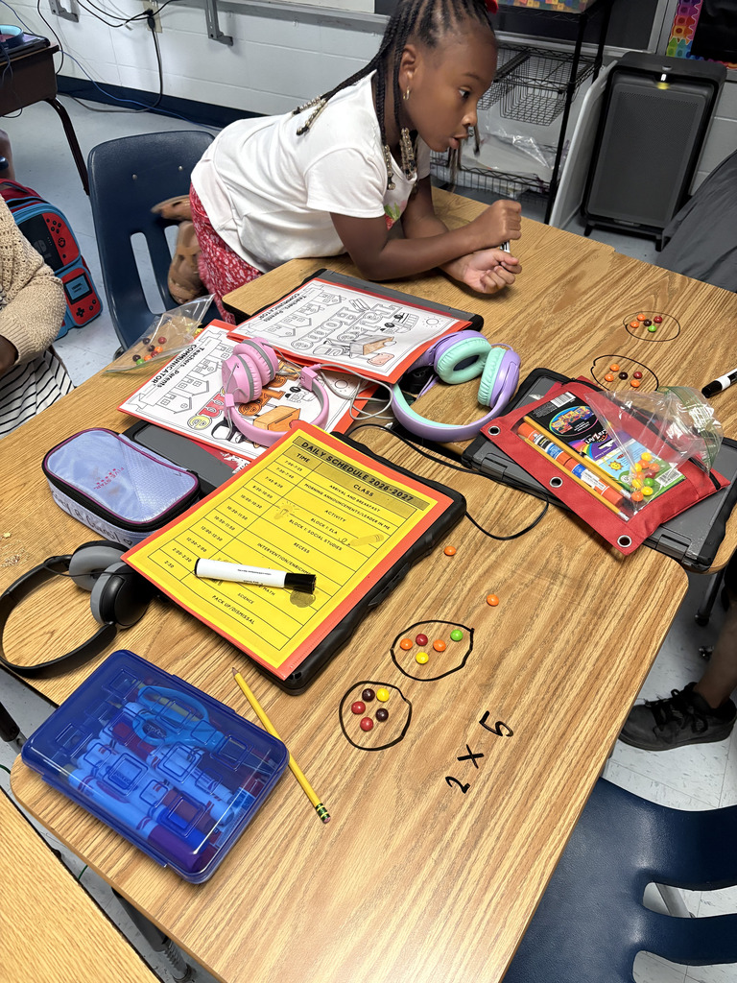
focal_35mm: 26
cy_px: 492
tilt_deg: -44.8
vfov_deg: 67.3
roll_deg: -0.5
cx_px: 368
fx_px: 738
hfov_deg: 53.1
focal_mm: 5.96
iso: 320
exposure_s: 1/60
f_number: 1.6
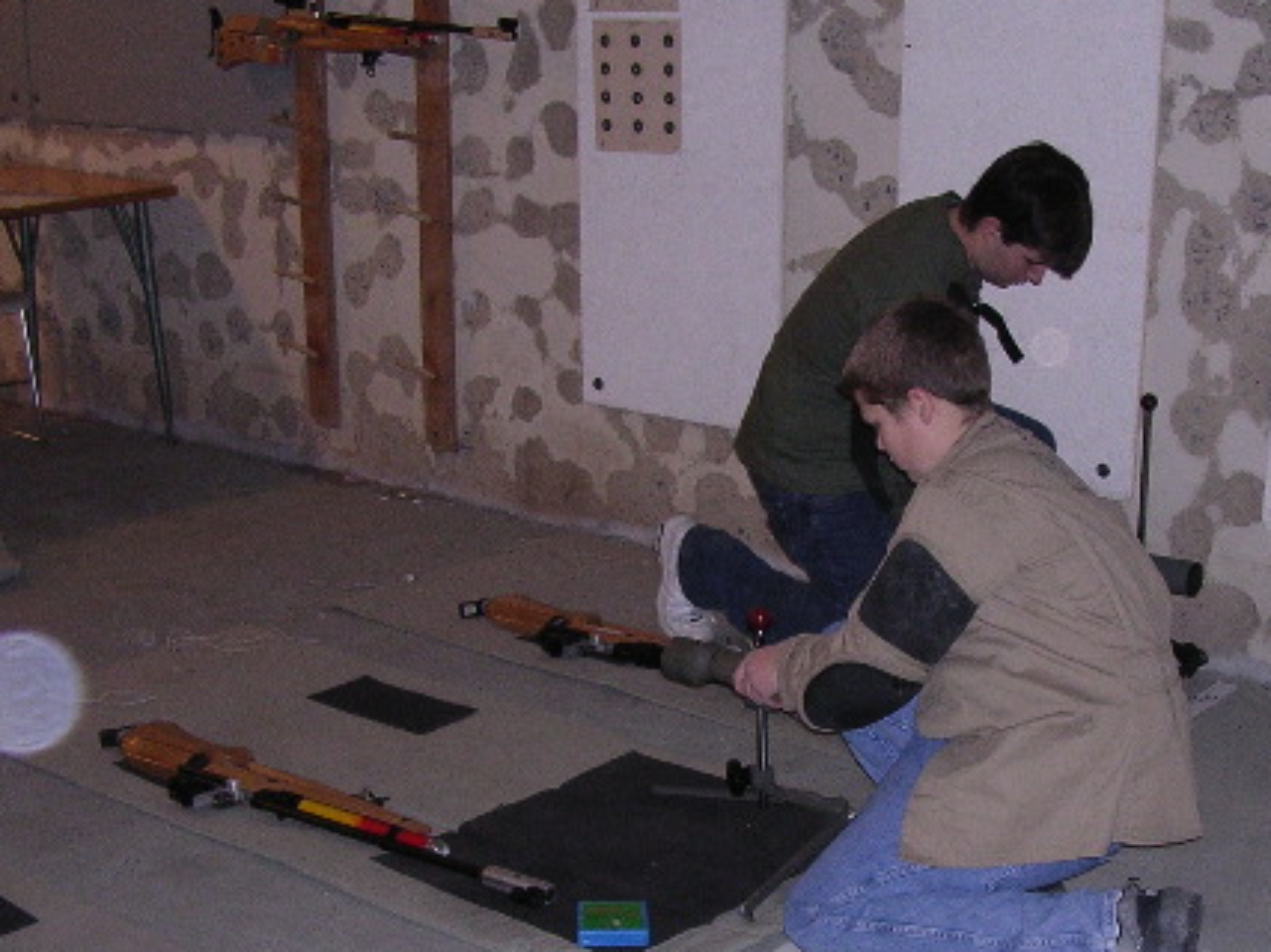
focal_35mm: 57
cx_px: 830
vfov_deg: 25.4
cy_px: 669
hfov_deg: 33.5
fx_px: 2092
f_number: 2.8
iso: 224
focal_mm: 5.8
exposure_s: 1/60.1
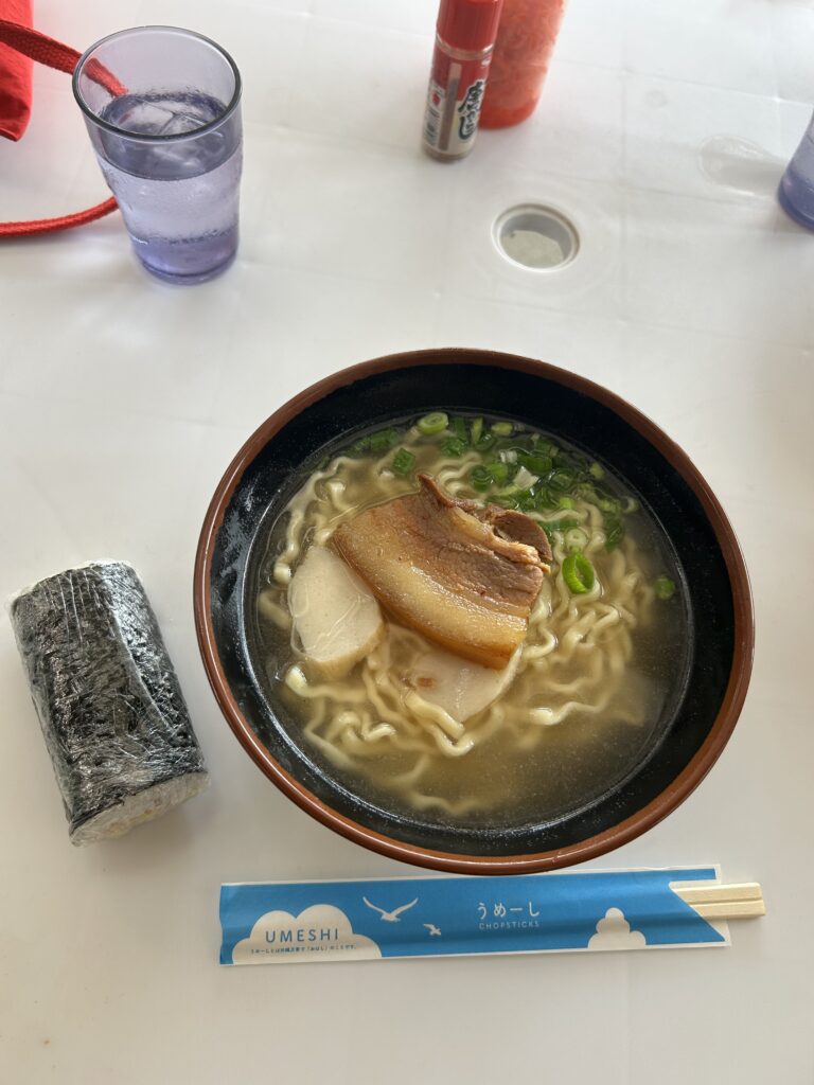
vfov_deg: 67.3
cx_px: 407
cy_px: 542
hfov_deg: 53.1
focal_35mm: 26
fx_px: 815
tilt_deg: -62.6
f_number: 1.5
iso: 40
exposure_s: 1/121
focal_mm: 5.7
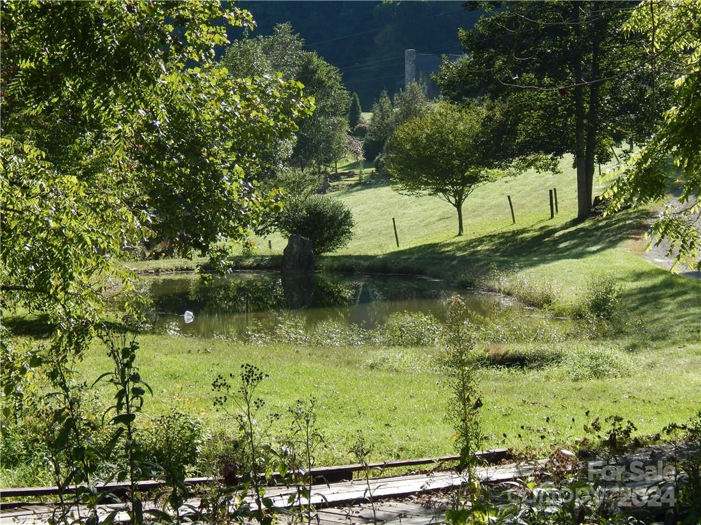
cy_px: 262
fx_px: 1904
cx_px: 350
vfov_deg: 15.7
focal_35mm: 94
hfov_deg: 20.9
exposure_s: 1/400
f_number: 4.4
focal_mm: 16.6
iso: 125
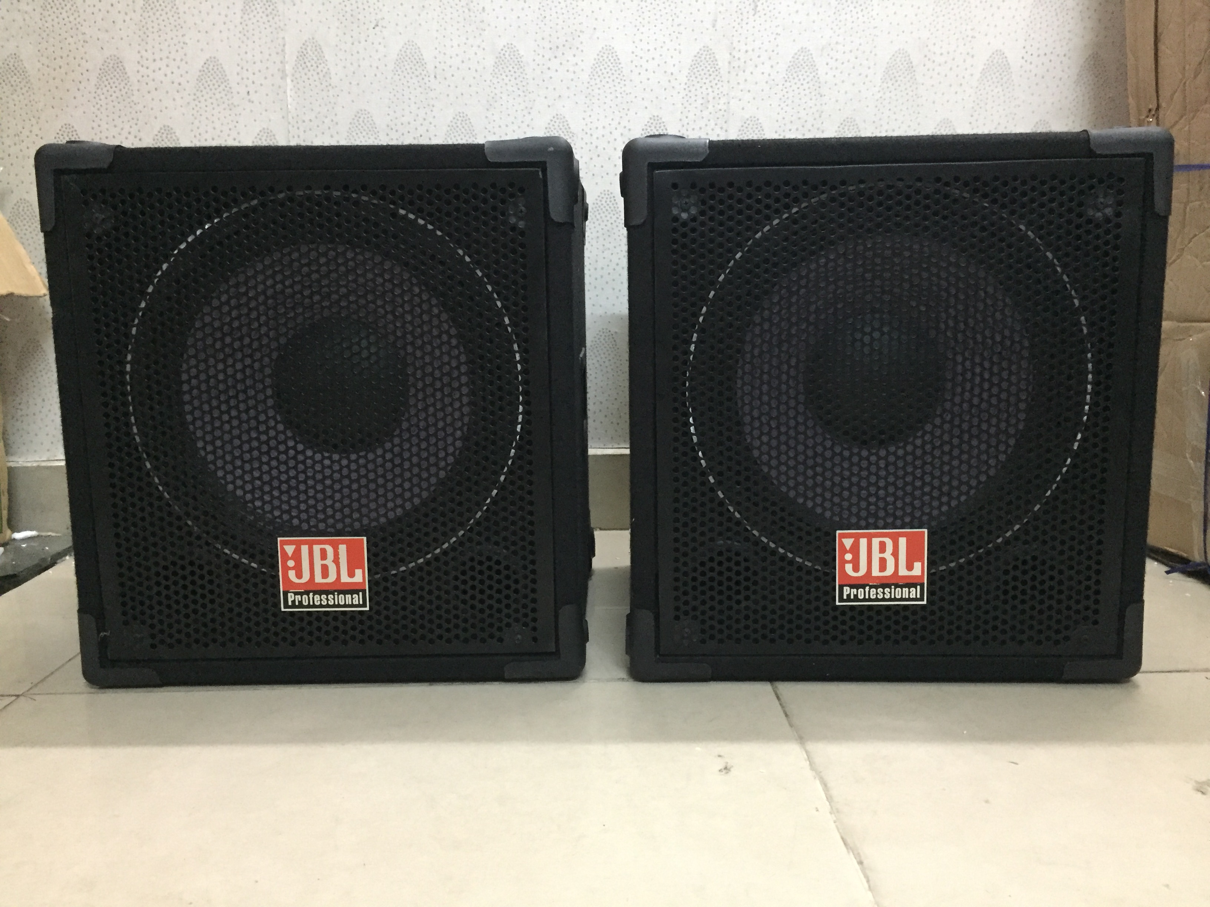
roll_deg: -0.6
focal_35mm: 29
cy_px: 454
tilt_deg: -8.0
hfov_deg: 61.7
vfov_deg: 48.2
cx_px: 605
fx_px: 1014
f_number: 2.2
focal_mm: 4.15
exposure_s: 1/17
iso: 400
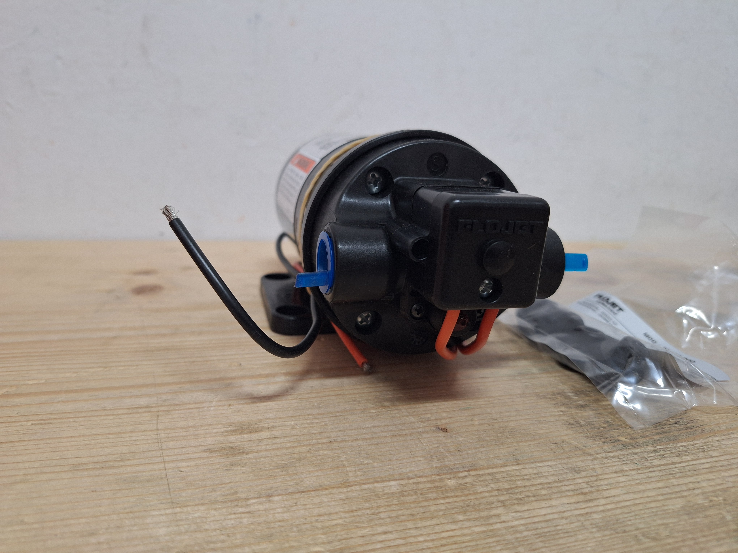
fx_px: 490
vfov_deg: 58.9
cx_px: 369
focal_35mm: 23
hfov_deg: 73.9
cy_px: 276
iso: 250
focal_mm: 5.54
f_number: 1.8
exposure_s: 1/50
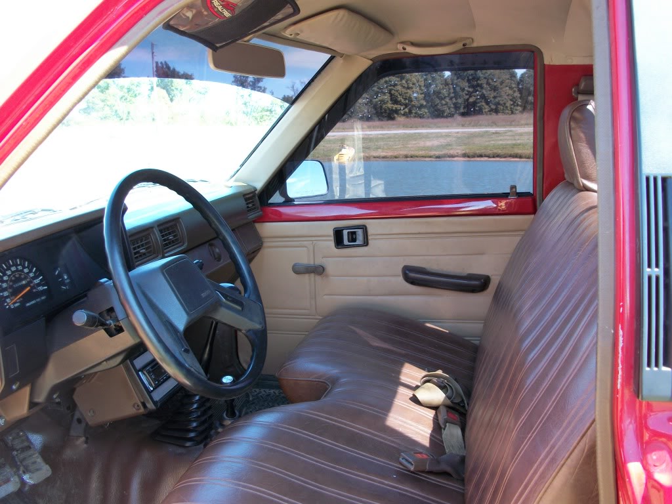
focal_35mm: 35
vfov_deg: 40.7
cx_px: 336
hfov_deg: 52.6
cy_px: 252
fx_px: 679
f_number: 3.1
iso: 80
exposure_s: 1/50
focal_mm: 6.3
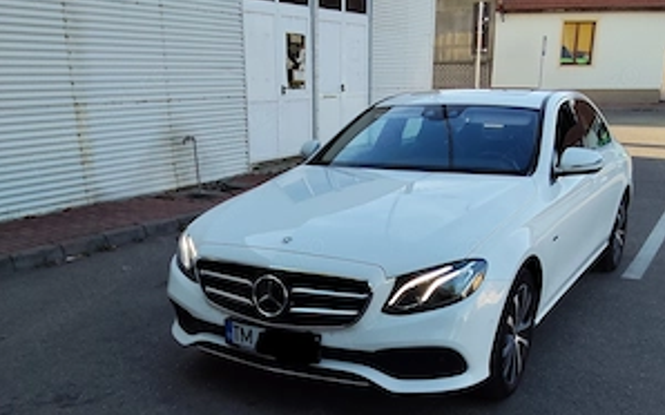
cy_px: 326
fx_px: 670
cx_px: 332
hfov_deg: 52.8
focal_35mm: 37
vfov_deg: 33.5
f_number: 2
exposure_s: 1/1073
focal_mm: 2.78
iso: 50
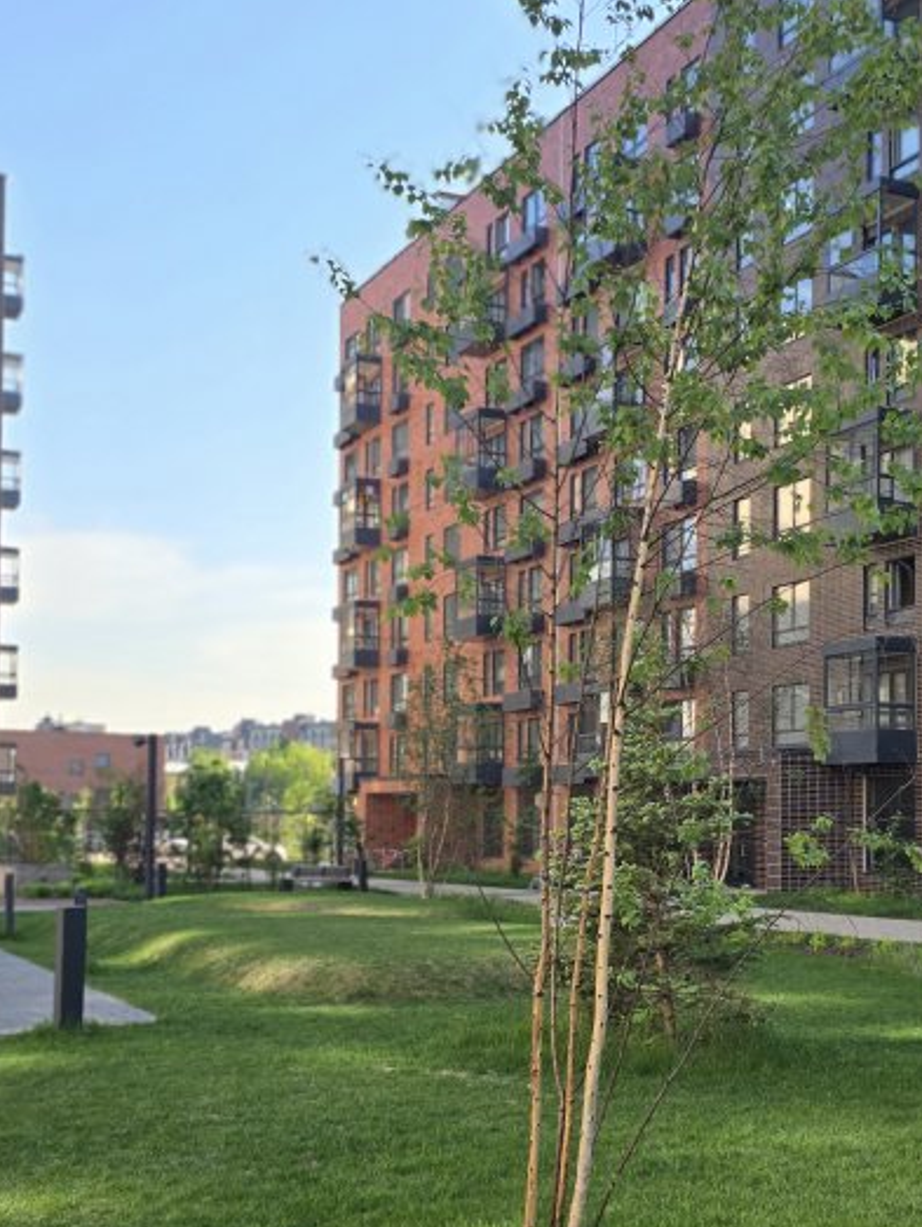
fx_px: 1596
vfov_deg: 41.7
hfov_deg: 32.1
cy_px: 767
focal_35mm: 45
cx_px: 542
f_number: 1.7
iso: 12
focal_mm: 6.3
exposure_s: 1/412
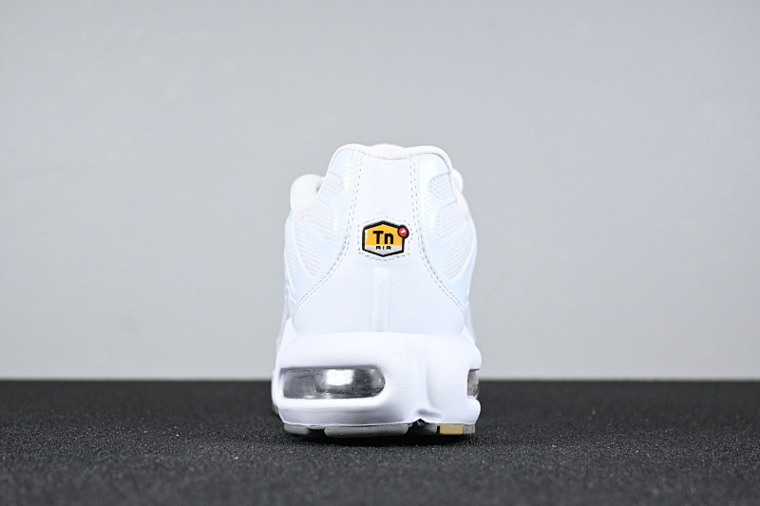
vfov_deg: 23.8
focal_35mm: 57
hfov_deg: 35.1
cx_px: 380
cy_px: 253
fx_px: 1203
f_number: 5.6
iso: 720
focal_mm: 38
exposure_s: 1/125
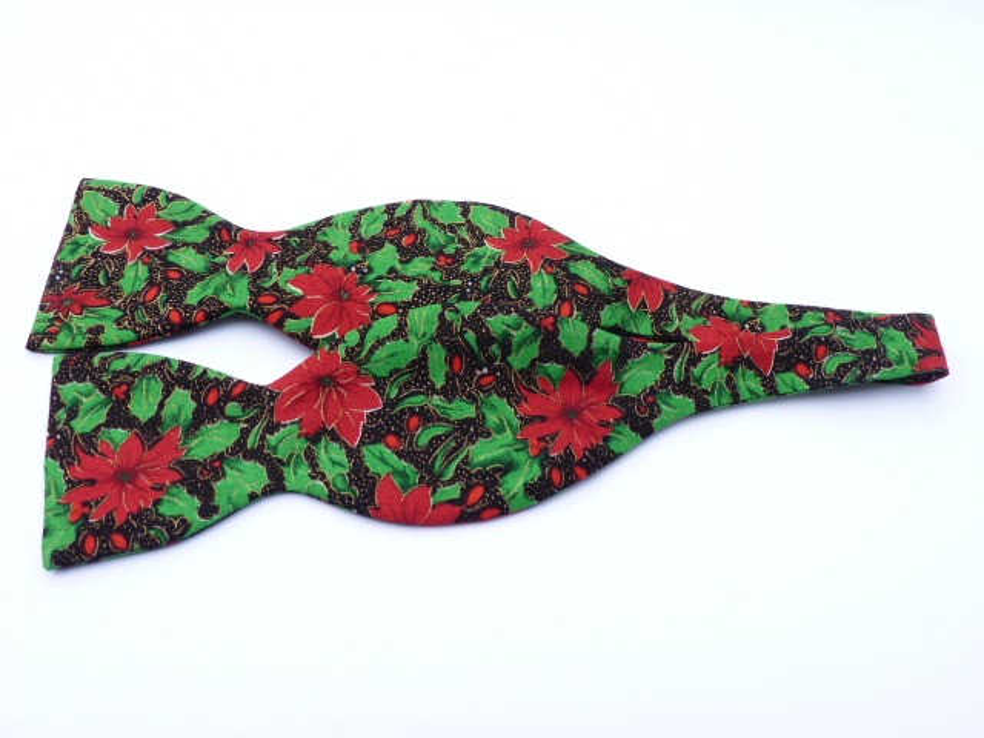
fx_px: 1052
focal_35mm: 37
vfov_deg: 38.7
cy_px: 369
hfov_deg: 50.1
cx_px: 492
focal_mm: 6.5
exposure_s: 1/250
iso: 80
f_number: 5
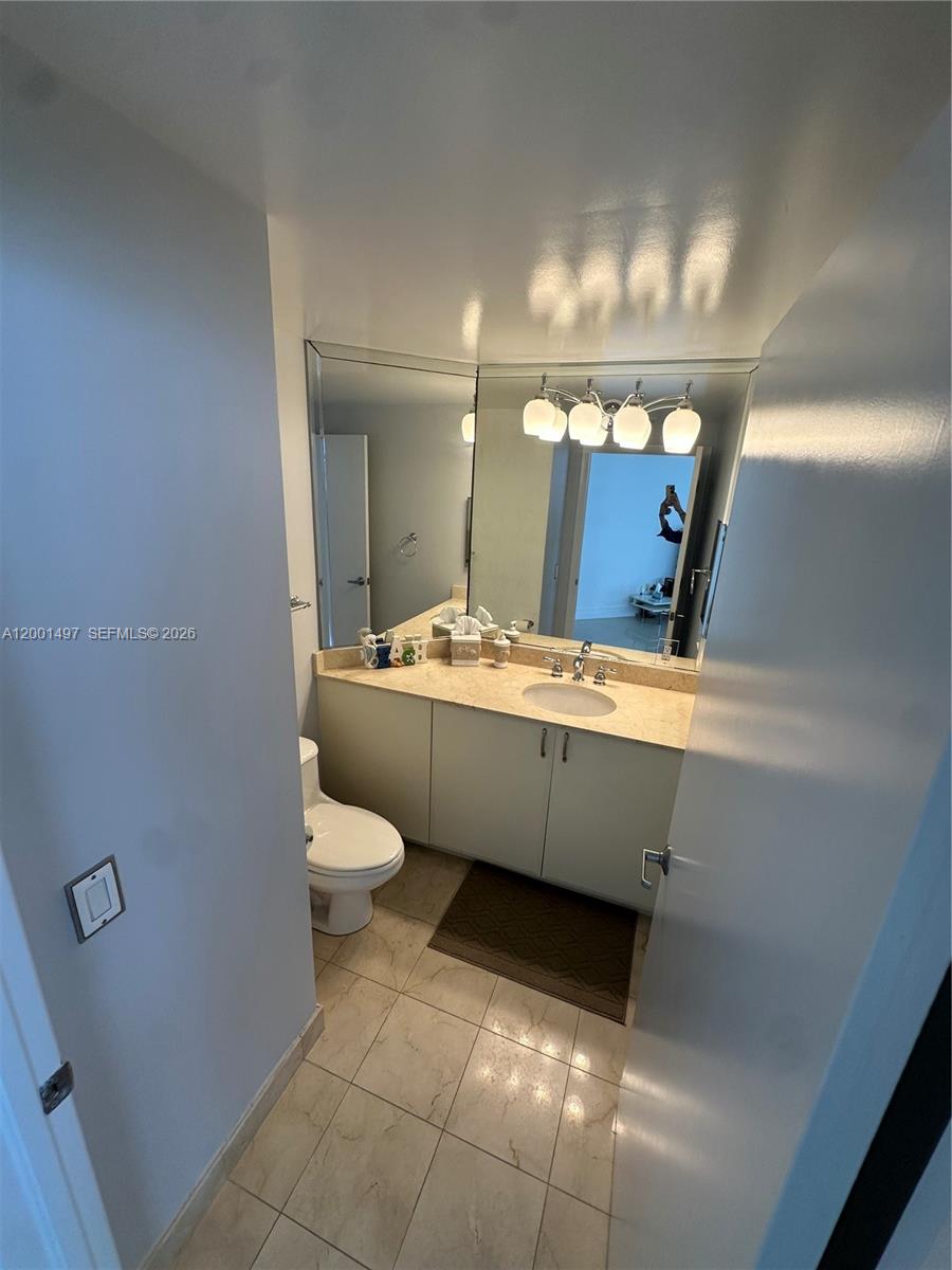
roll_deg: -3.2
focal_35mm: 14
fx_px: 513
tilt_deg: -16.4
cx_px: 476
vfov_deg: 102.1
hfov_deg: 85.7
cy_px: 635
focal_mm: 2.22
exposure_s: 1/120
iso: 100
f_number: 2.2
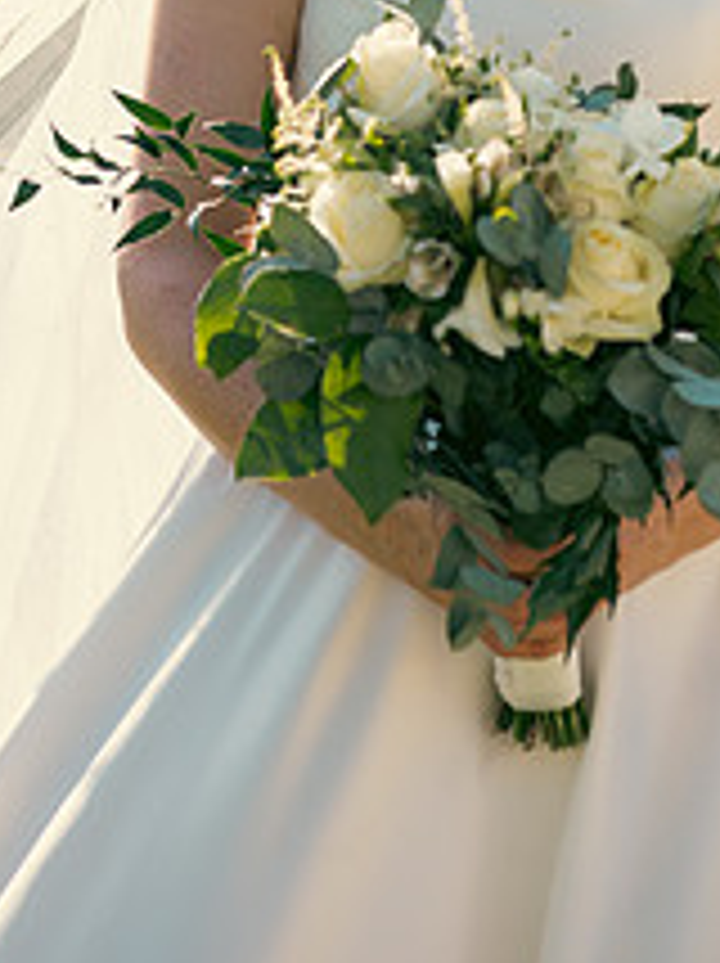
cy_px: -22
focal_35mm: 314
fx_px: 8726
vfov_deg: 6.3
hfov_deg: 4.7
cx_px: 540
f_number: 3.5
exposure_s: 1/800
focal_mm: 155
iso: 200
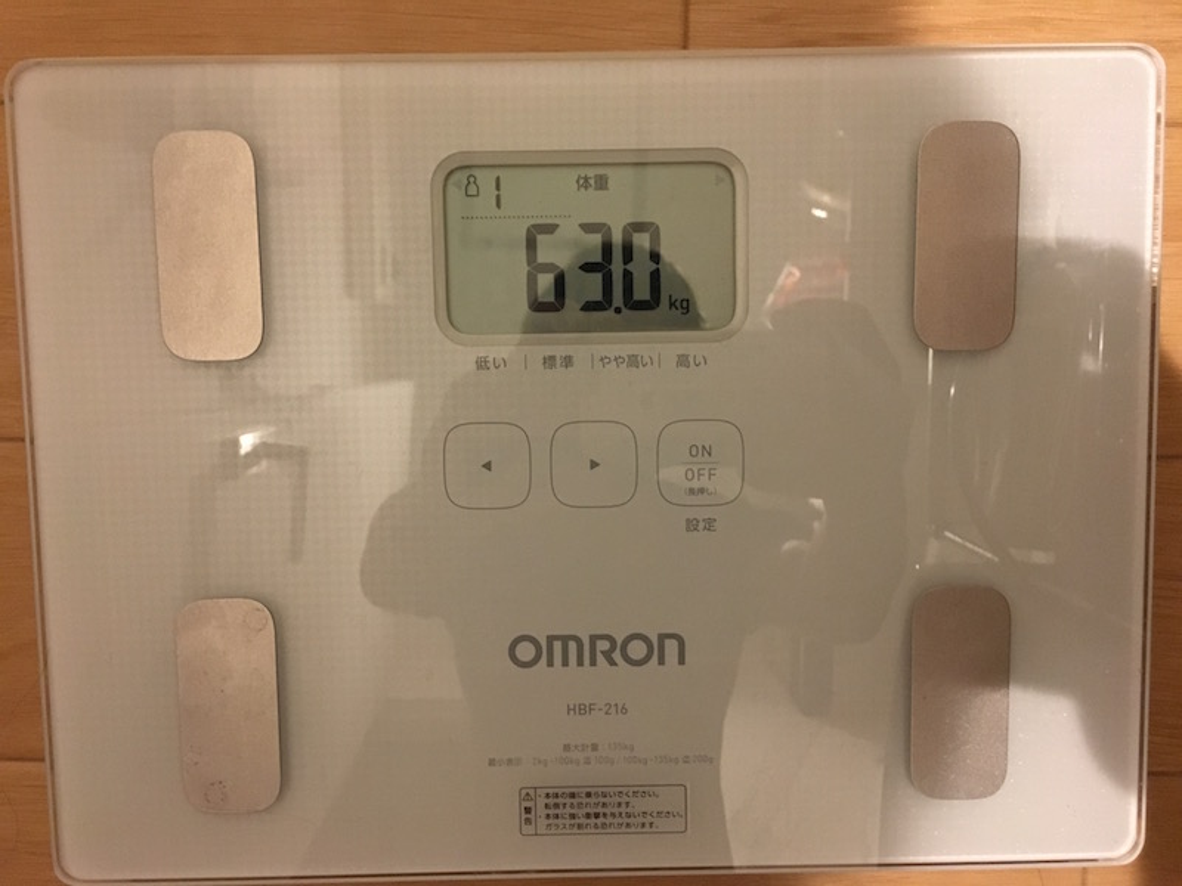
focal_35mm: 29
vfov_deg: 48.2
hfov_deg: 61.7
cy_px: 443
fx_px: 990
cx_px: 591
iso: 320
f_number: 2.2
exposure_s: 1/15
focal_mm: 4.15
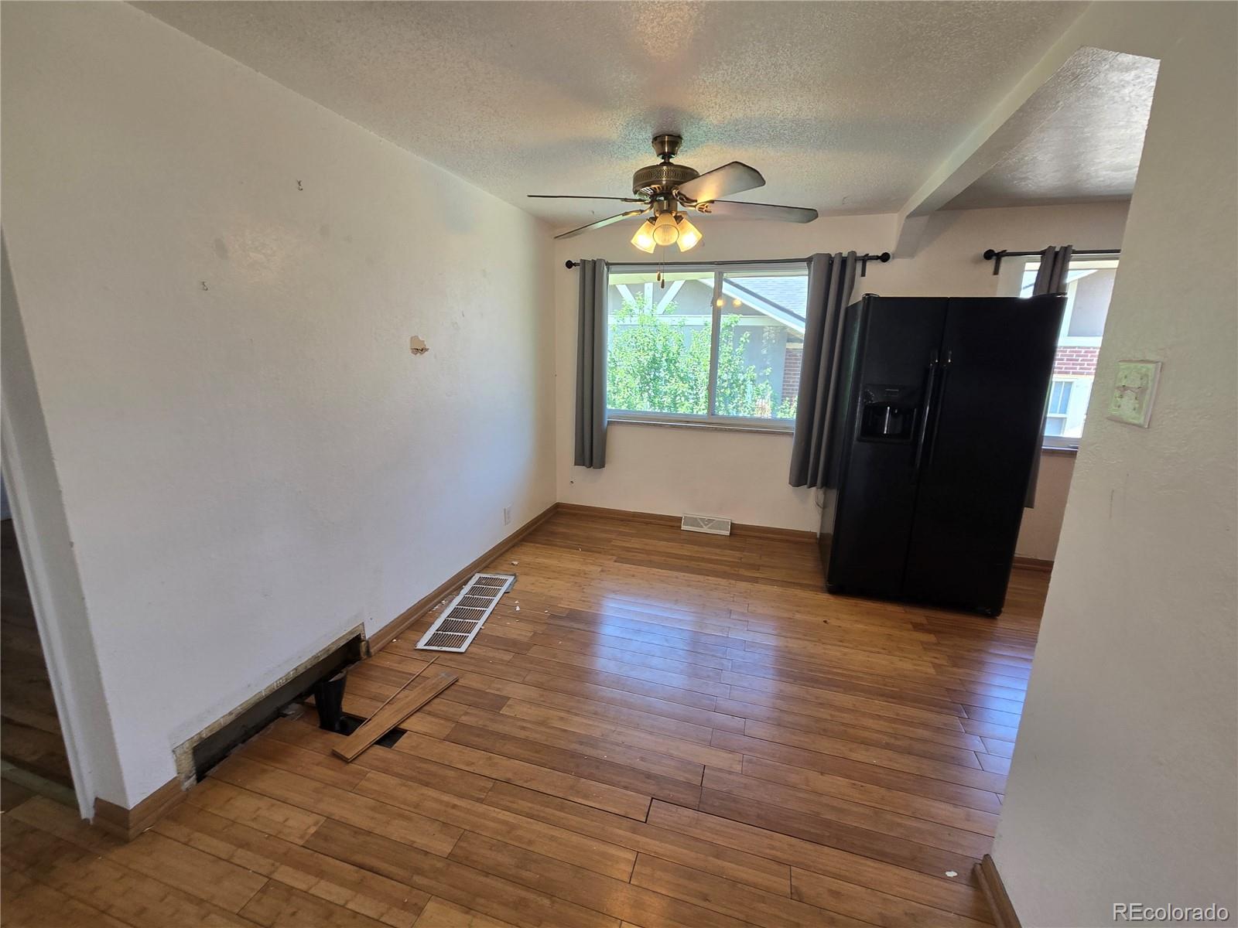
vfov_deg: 89.9
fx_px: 465
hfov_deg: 106.2
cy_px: 464
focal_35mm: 13
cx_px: 619
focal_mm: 2.2
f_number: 2.2
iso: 64
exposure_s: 1/60
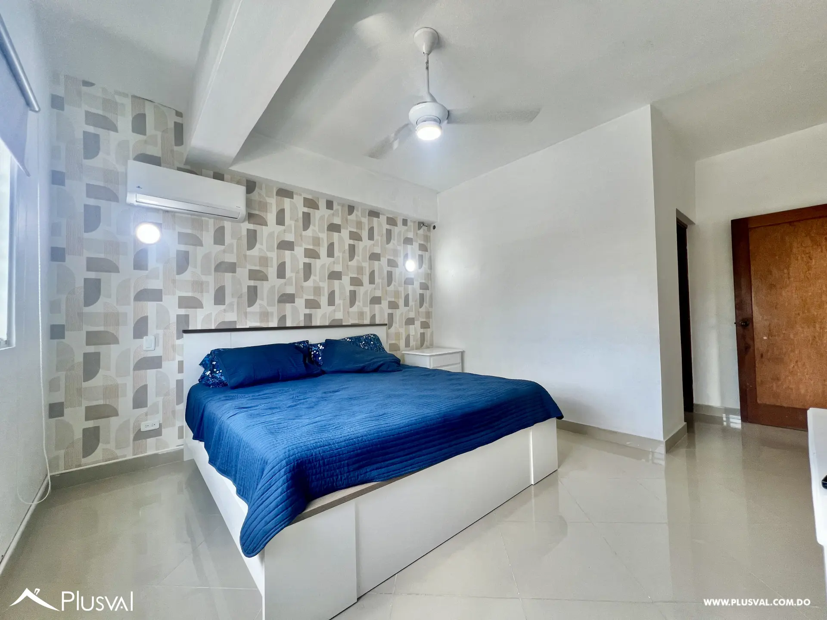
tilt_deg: +1.6
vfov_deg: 89.9
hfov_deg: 106.2
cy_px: 310
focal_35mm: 13
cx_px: 414
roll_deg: +1.3
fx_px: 311
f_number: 1.8
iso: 64
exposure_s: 1/99
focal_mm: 1.57
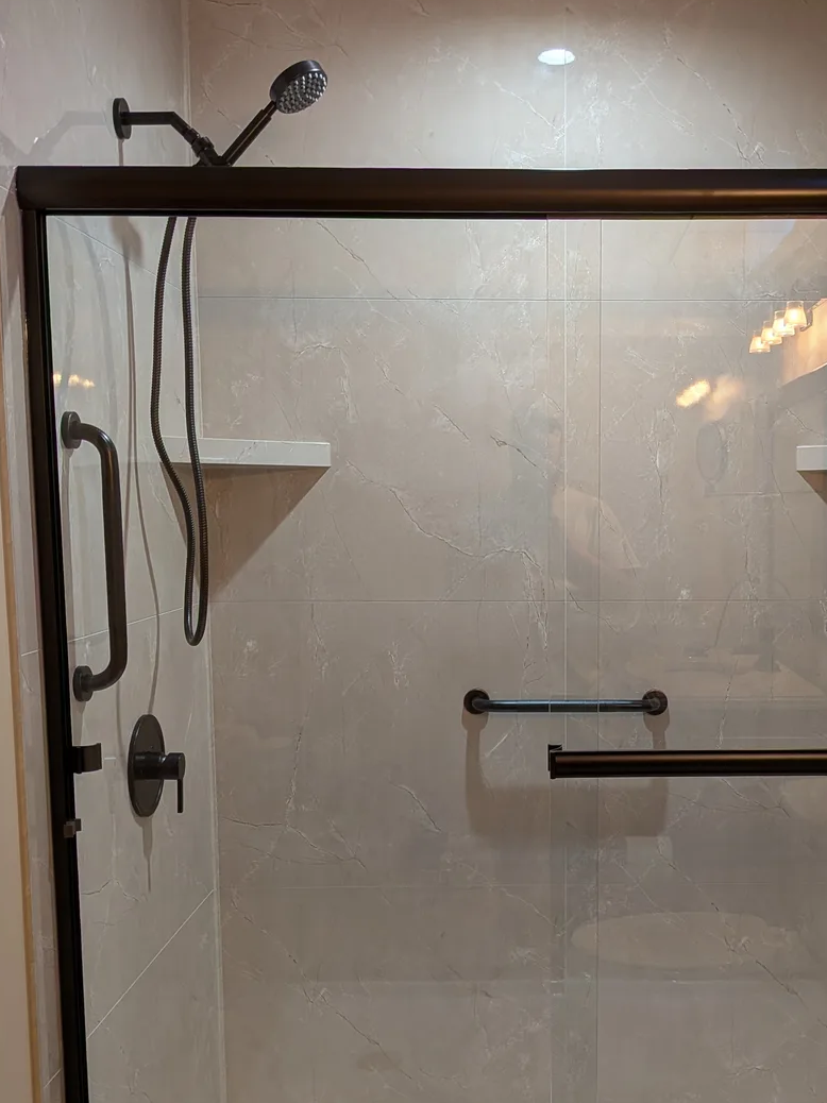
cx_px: 574
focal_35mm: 37
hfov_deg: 38.1
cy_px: 647
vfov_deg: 49.9
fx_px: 1179
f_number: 1.7
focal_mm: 4.53
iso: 37
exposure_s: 1/111
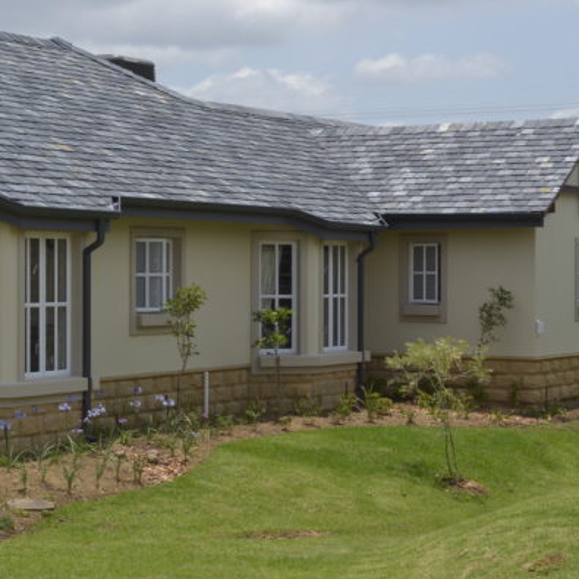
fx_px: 1684
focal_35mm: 89
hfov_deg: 19.5
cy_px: 289
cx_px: 240
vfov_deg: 19.5
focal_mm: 46
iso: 100
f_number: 11
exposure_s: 1/160
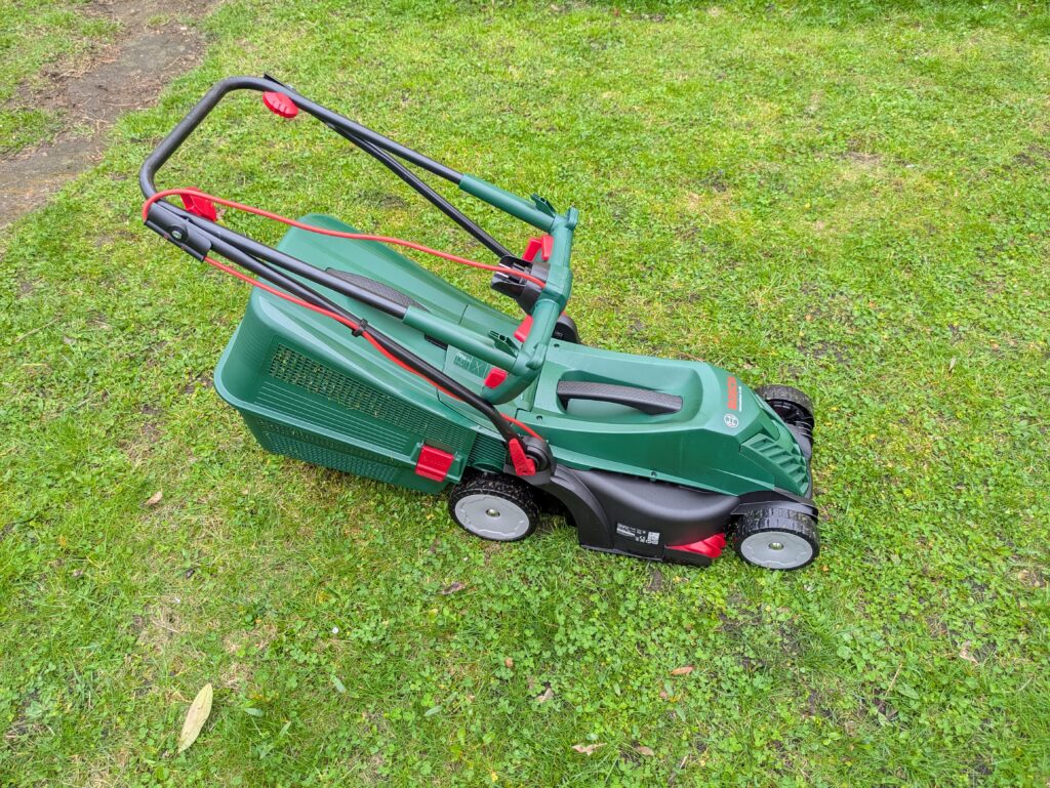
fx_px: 759
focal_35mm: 25
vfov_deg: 54.9
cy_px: 394
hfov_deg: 69.4
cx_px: 525
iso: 103
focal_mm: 5.43
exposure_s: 1/100
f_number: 1.89
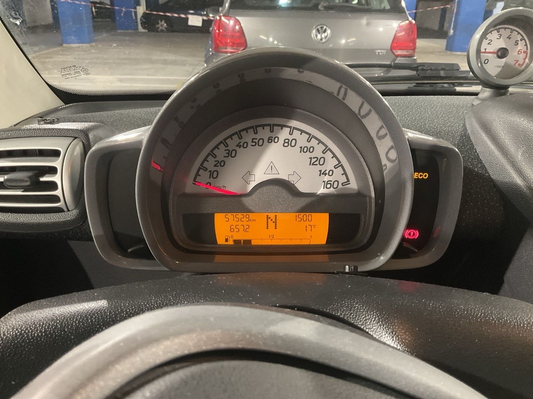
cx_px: 266
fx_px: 447
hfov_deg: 61.7
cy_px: 200
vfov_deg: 48.2
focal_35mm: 29
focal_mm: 3
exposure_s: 1/25
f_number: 1.8
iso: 400
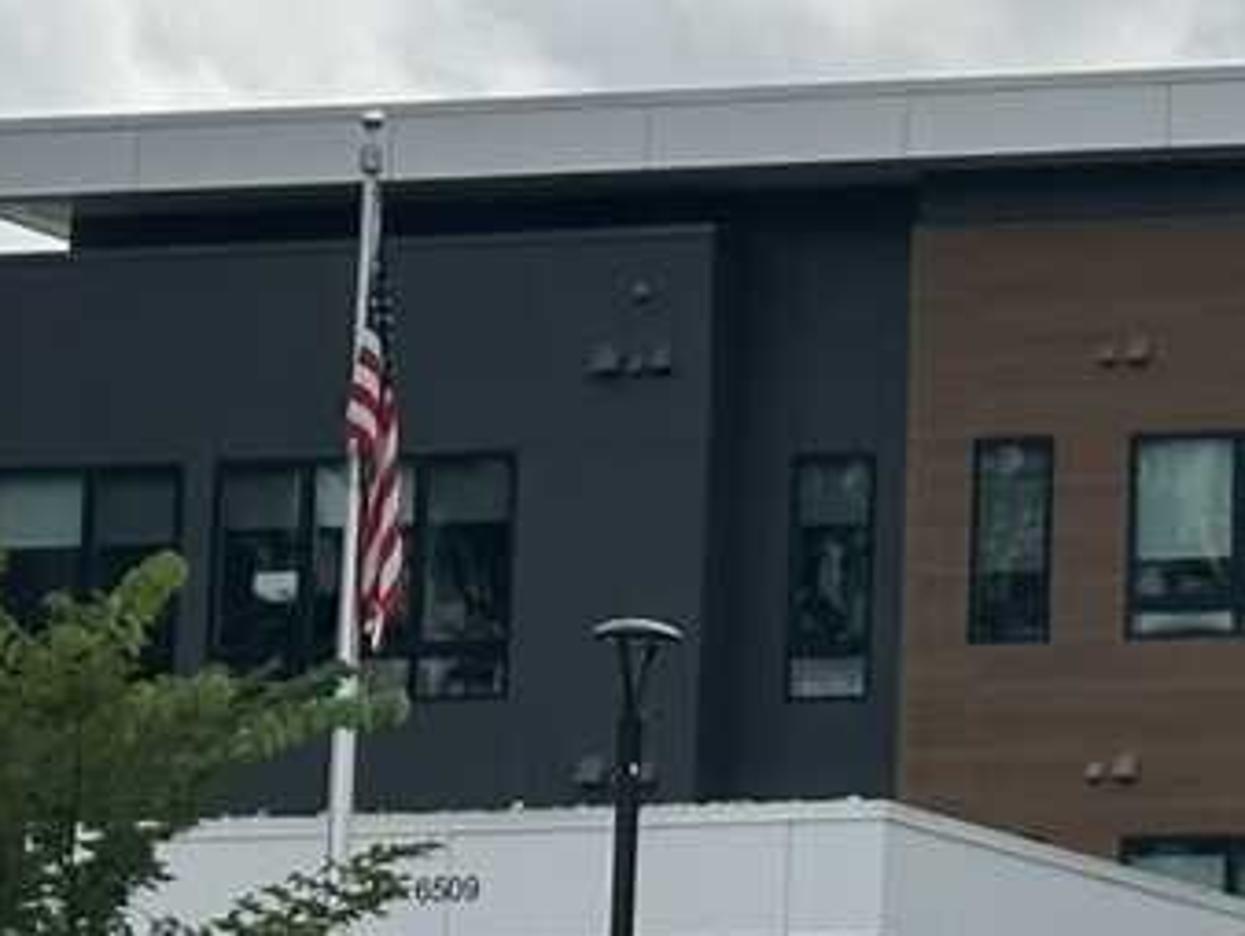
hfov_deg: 8.5
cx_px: 1908
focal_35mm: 227
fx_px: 8170
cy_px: -92
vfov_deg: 6.5
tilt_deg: +11.8
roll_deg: -0.9
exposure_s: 1/8929
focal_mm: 6.86
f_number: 1.78
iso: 64
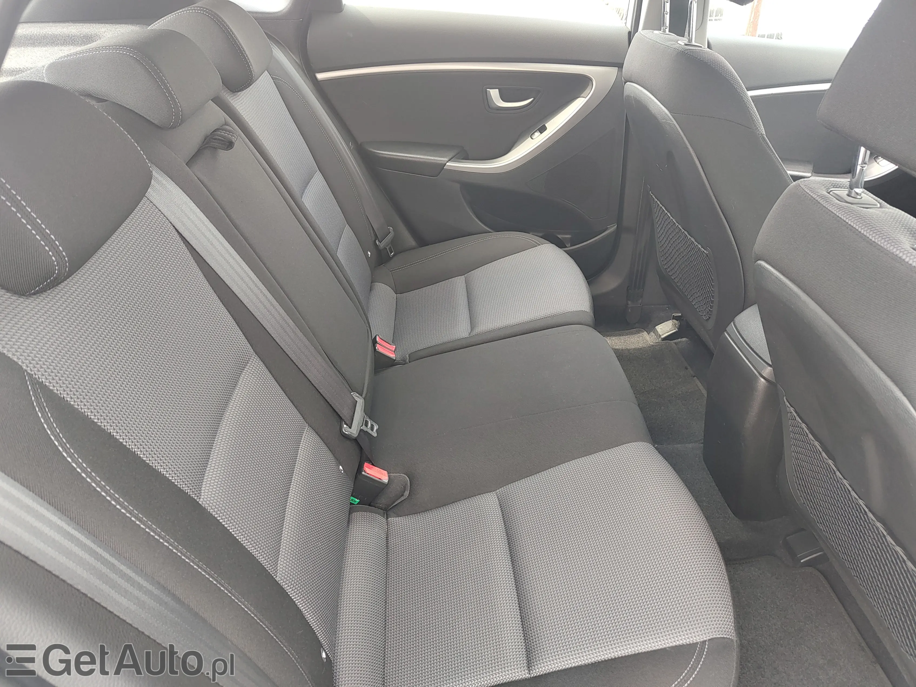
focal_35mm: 23
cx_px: 458
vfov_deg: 58.9
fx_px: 609
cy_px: 344
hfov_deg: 73.9
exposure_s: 1/100
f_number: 1.8
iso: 219
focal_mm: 5.56
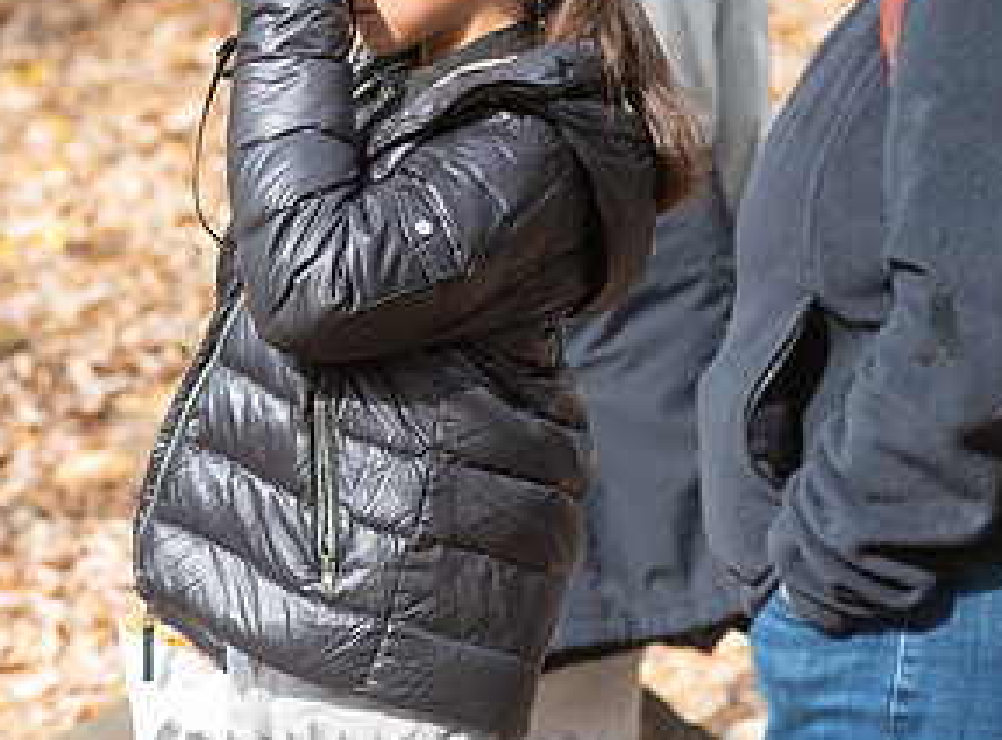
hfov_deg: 8.0
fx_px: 7197
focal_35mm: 250
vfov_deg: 5.9
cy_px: 132
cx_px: 385
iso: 160
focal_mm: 112
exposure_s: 1/400
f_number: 4
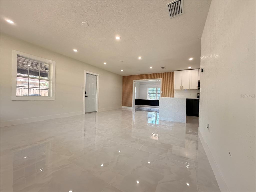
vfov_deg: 85.7
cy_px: 96
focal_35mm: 14
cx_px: 128
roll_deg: -1.4
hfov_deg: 102.1
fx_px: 104
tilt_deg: +0.3
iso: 250
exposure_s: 1/121
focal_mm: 2.22
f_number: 2.2
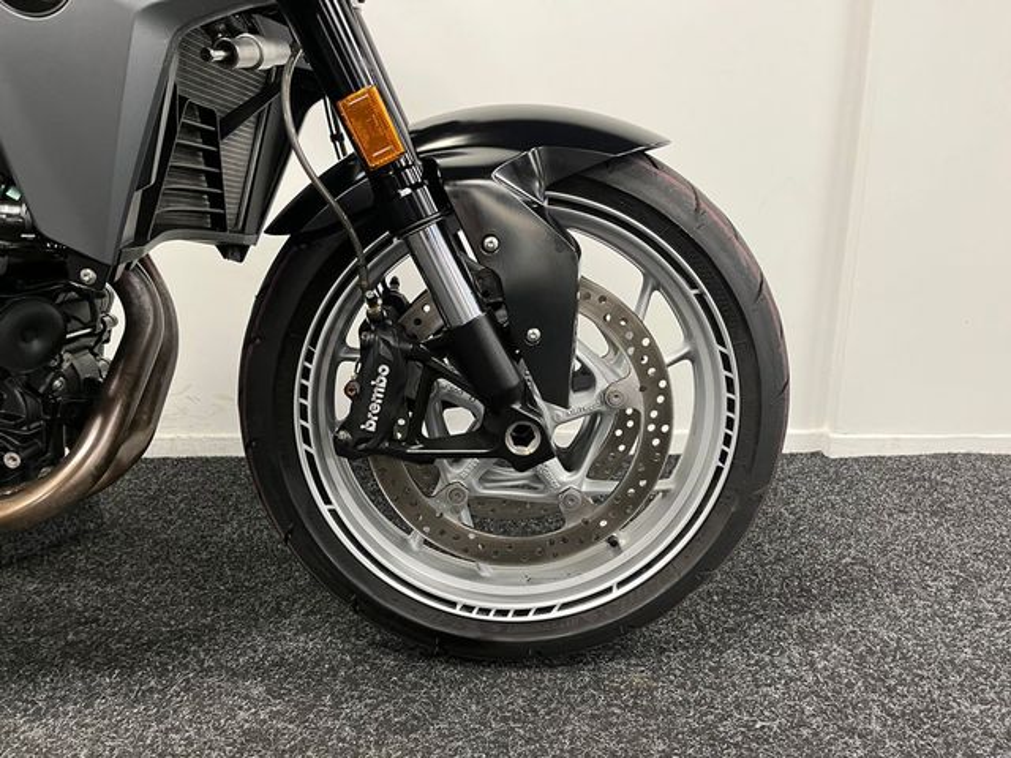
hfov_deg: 67.3
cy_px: 379
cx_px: 506
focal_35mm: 26
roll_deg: +0.7
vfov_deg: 53.1
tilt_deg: -14.8
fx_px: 759
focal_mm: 5.1
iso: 250
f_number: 1.6
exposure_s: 1/50
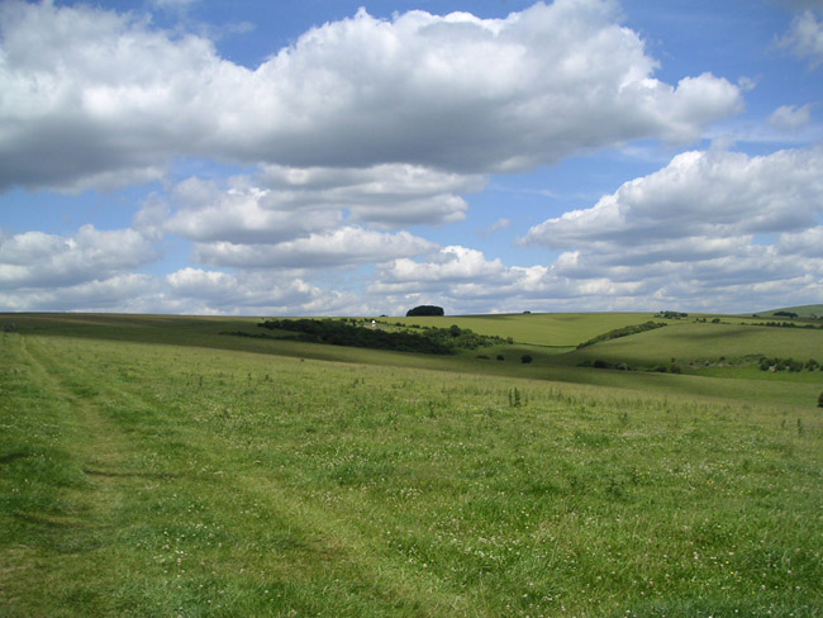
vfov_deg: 37.7
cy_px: 309
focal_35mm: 38
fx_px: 904
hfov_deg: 49.0
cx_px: 412
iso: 50
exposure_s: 1/350
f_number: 6.7
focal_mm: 6
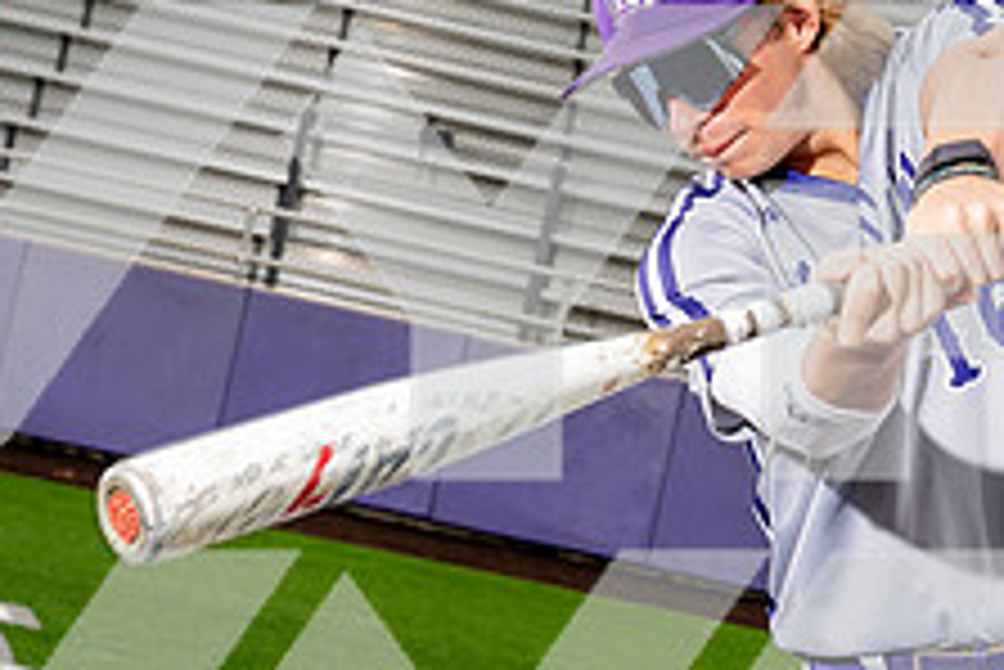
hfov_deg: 17.4
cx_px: 675
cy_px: 245
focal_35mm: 117
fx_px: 3265
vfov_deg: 11.7
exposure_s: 1/250
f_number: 5.6
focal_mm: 45
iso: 100
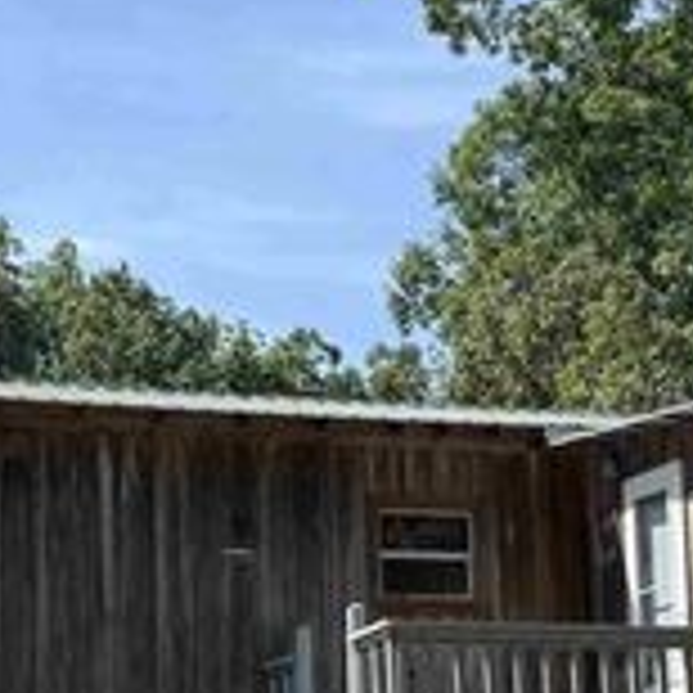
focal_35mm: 88
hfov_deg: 19.7
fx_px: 1993
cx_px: 256
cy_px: 652
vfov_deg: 19.3
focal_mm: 6.76
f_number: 1.78
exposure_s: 1/2907
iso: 80
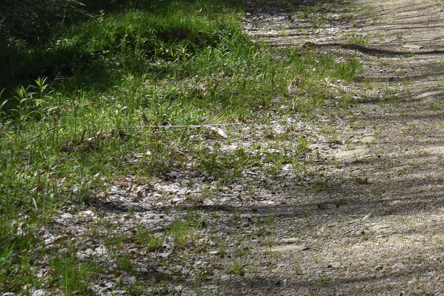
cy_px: -87
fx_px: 1561
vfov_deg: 10.6
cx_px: 666
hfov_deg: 15.0
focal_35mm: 127
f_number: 9
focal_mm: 27
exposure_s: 1/320
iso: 200
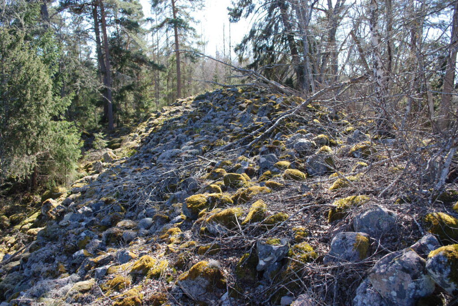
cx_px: 229
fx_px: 344
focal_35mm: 27
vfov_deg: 48.0
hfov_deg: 67.3
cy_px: 153
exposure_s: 1/100
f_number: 5
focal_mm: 18
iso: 100
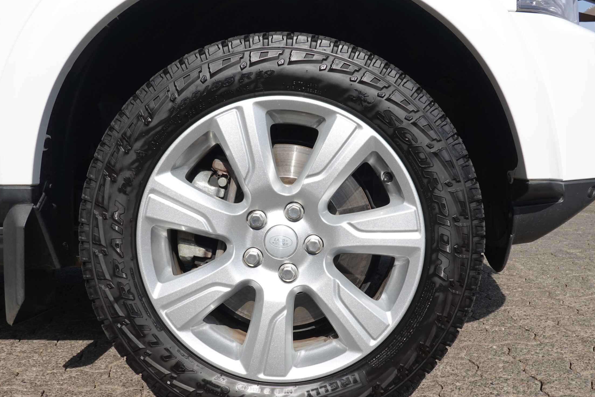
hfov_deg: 51.9
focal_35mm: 37
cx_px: 310
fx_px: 611
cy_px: 228
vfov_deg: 35.9
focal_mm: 11.76
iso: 125
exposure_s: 1/250
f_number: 7.1
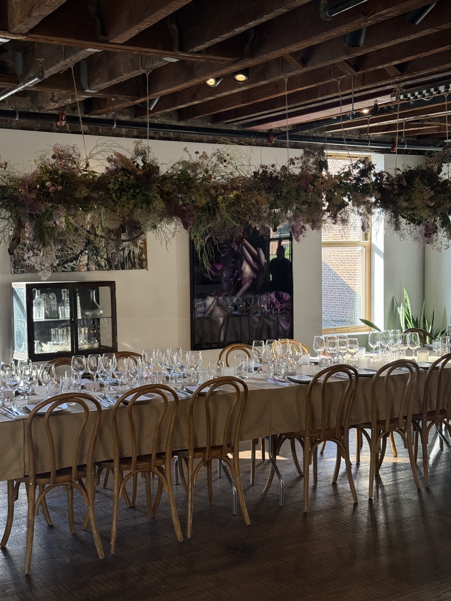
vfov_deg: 39.7
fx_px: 834
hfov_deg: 30.3
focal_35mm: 48
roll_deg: +0.6
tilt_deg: -3.4
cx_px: 226
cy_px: 300
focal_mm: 6.76
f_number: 1.78
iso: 125
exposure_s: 1/195
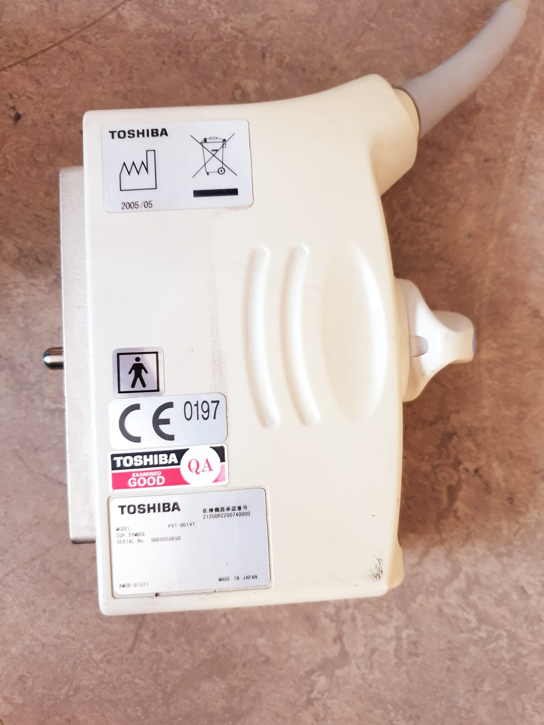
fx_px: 545
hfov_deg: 53.1
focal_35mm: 26
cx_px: 272
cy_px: 362
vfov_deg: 67.3
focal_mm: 4.3
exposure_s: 1/50
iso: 200
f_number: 1.5
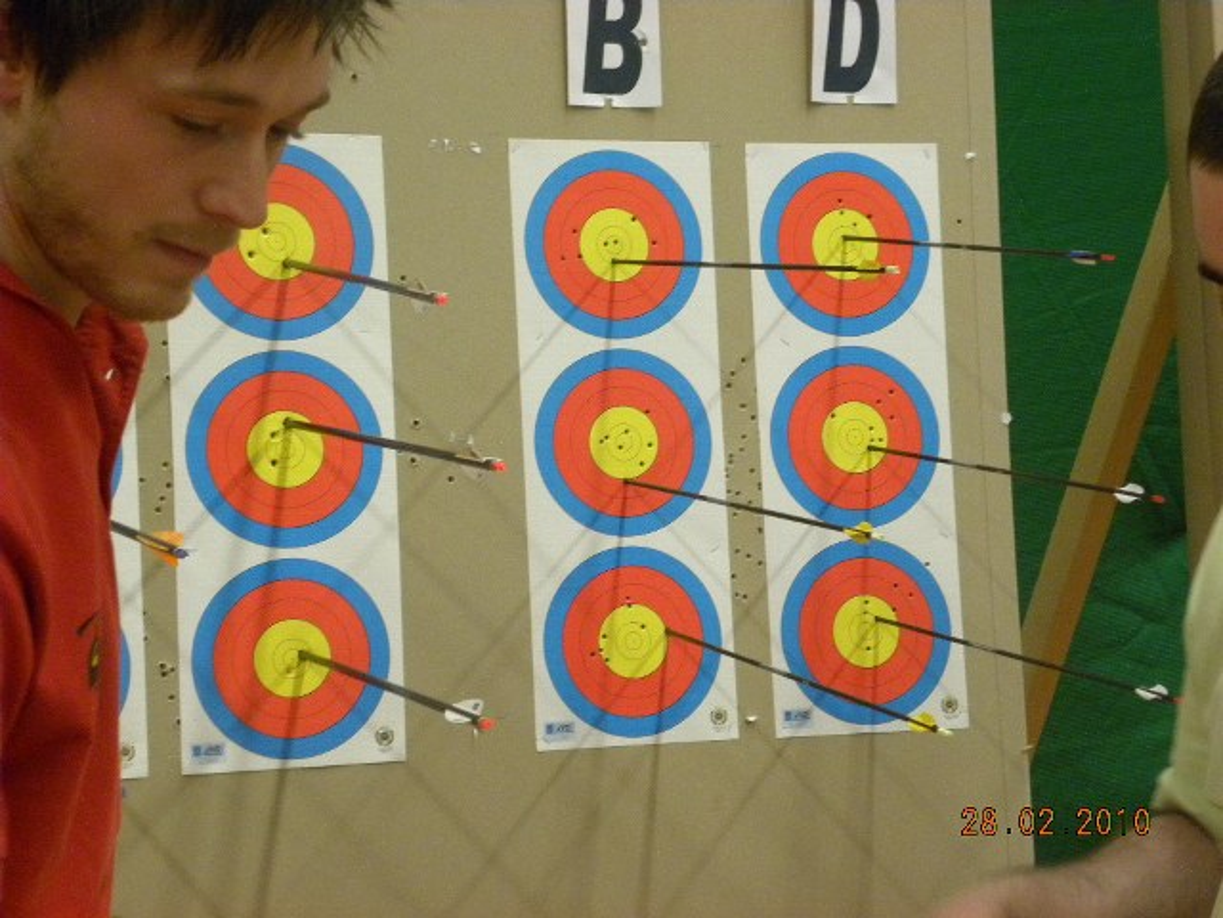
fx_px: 3003
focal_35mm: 85
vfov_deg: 17.4
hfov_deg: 23.0
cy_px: 459
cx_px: 612
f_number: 4
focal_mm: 15.1
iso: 400
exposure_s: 1/31.5
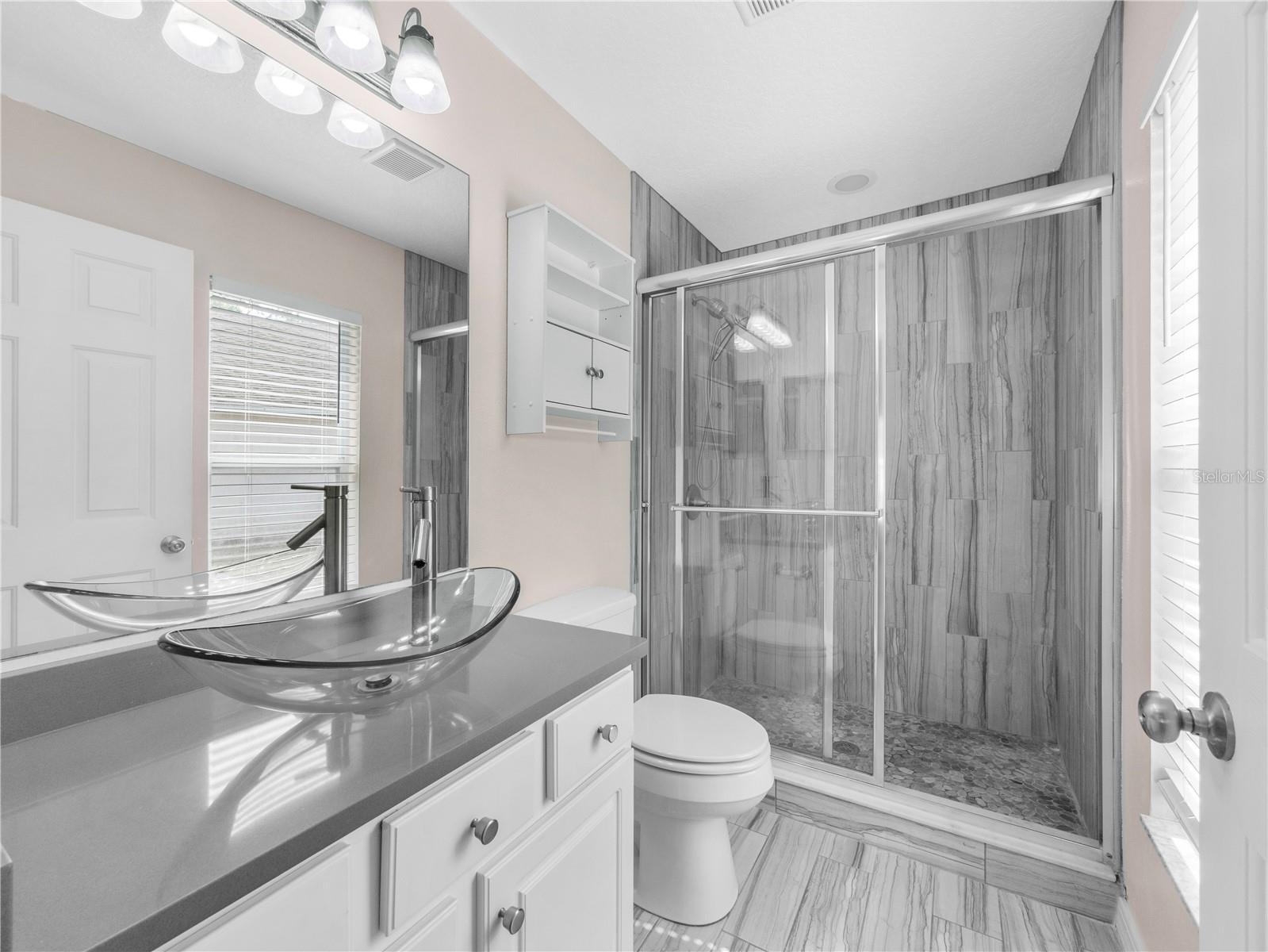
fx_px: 513
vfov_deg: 85.7
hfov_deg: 102.1
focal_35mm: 14
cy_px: 476
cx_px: 634
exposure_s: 1/60
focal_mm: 7
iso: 800
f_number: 8
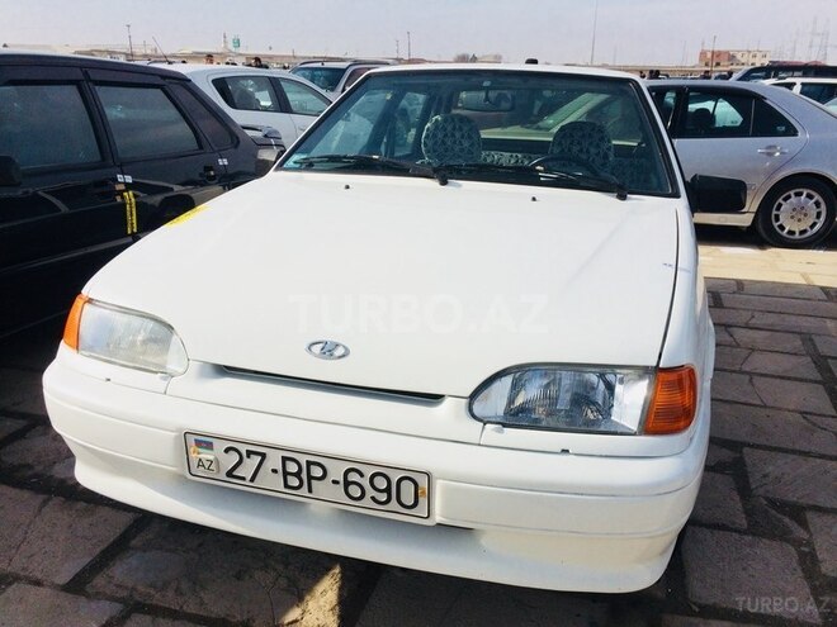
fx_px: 701
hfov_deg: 61.7
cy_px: 314
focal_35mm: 29
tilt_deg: -18.7
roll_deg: -1.1
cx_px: 418
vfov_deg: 48.2
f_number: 2.2
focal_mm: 4.15
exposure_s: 1/4566
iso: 32
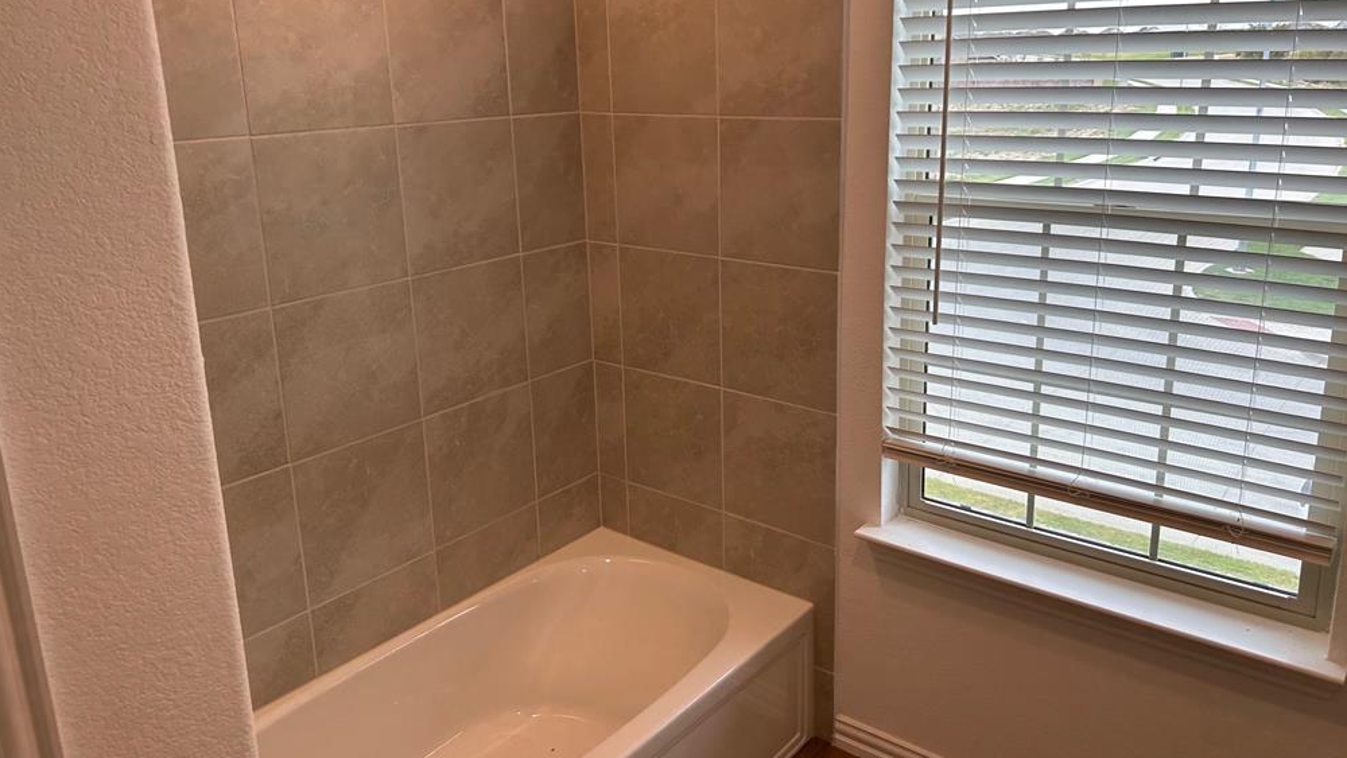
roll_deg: +1.0
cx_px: 682
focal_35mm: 29
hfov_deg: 66.1
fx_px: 1036
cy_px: 316
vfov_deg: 40.1
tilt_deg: -14.6
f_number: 1.5
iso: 50
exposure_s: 1/216
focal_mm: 5.7
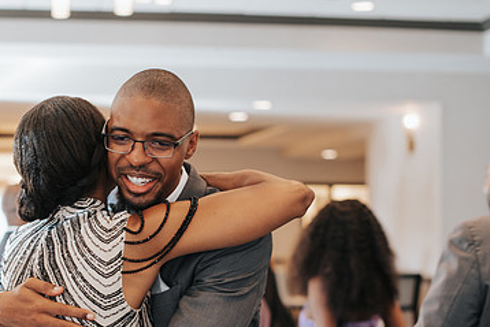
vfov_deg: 16.8
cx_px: 140
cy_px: 240
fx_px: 1103
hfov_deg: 24.8
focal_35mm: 81
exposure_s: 1/50
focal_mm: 50
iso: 640
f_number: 2.5
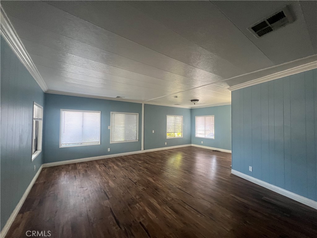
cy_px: 119
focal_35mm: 13
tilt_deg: +2.4
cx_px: 158
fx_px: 119
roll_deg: -1.0
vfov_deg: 89.9
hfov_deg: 106.2
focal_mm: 1.57
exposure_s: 1/99
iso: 250
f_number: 1.8
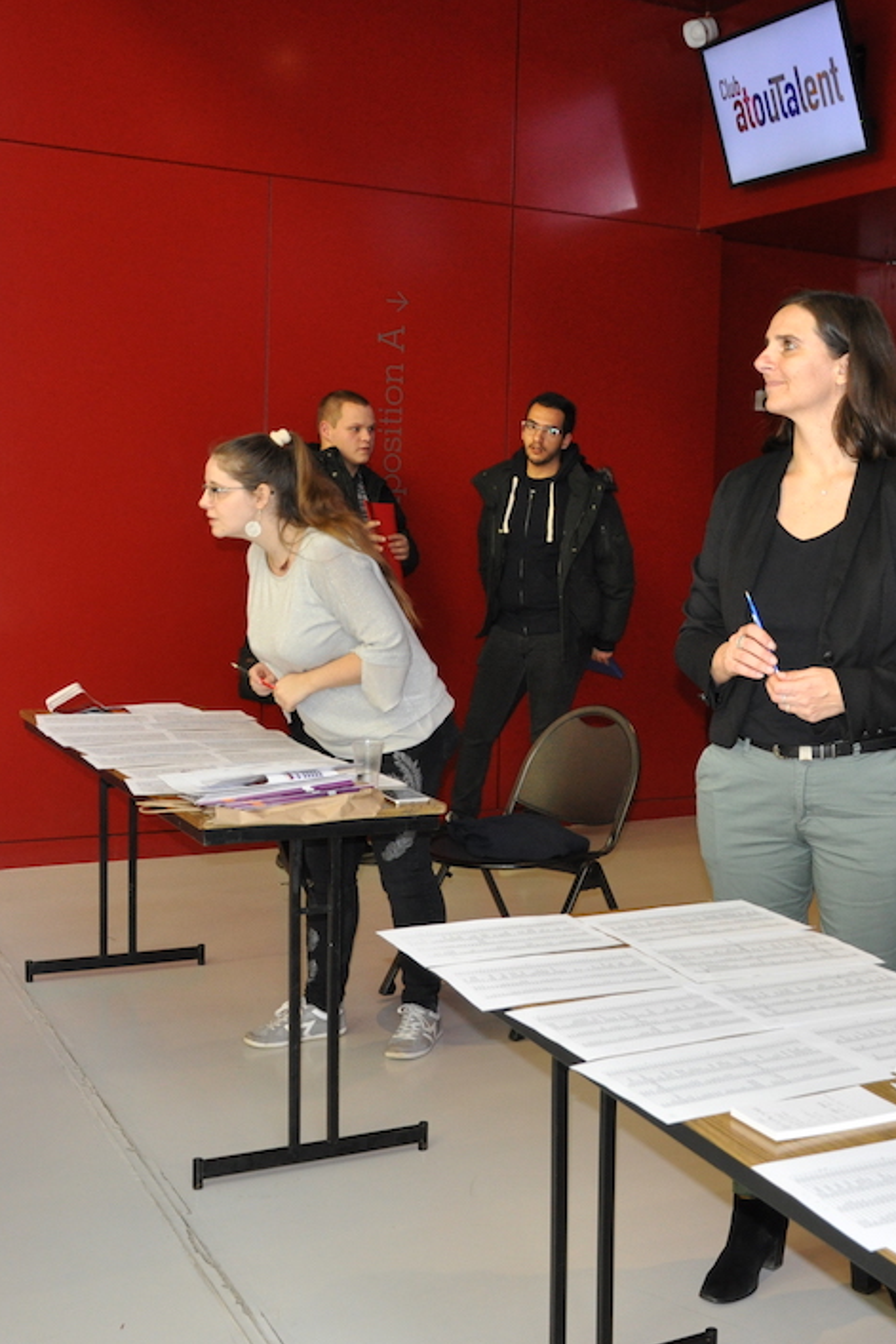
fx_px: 1782
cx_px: 808
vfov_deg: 41.3
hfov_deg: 27.2
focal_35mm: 48
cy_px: 670
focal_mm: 21
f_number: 3.8
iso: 800
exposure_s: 1/60
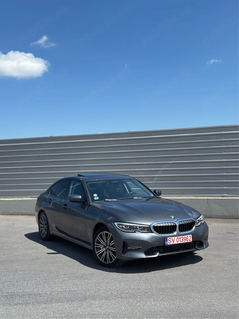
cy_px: 160
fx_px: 405
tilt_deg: +0.3
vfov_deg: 43.0
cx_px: 120
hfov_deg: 32.9
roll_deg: +1.7
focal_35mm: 44
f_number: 1.78
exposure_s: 1/3058
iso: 100
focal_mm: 6.76
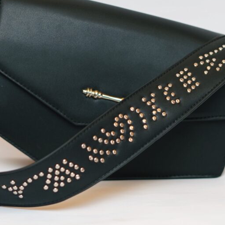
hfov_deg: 13.6
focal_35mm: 128
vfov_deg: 13.6
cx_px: 84
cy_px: 89
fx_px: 941
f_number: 2.2
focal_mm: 50
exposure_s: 1/160
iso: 500
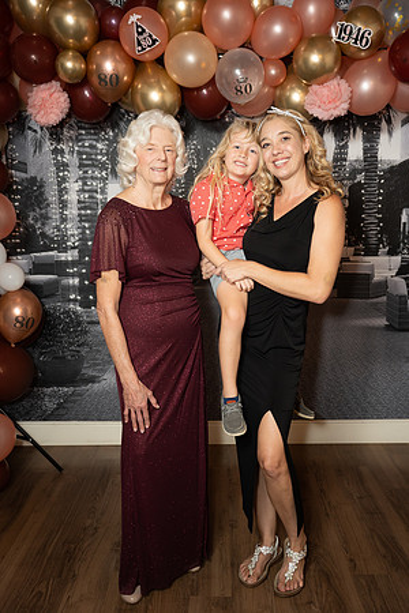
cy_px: 306
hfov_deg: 34.5
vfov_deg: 50.0
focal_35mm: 39
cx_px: 204
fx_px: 658
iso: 1000
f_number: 2.8
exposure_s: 1/160
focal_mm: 38.6
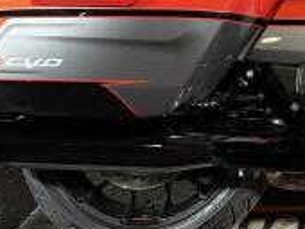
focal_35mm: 122
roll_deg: -0.7
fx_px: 1076
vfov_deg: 11.7
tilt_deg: -5.2
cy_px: -111
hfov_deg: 15.2
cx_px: 422
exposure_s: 1/60
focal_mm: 5.96
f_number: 1.6
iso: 125
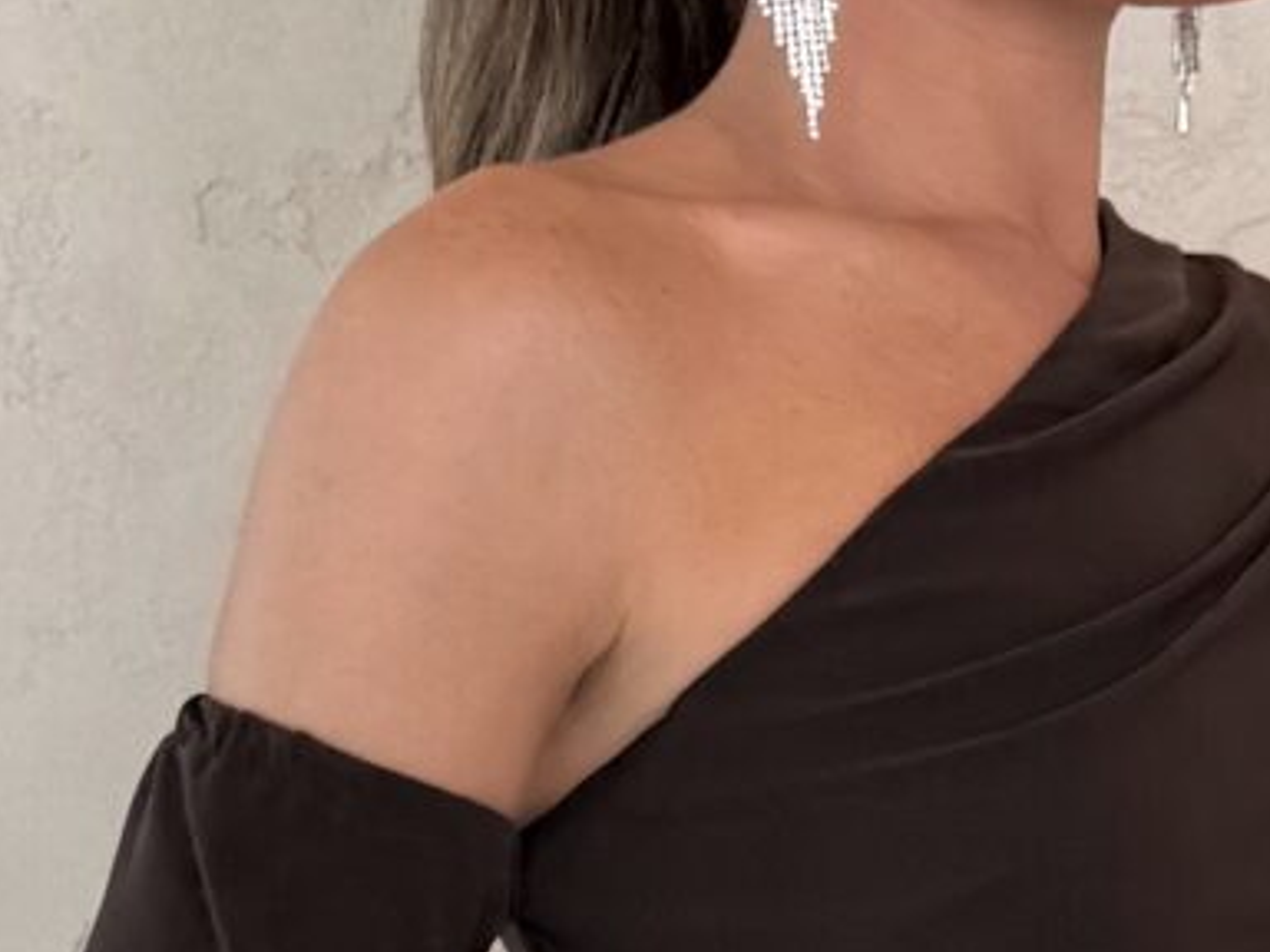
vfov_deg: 8.7
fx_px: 5870
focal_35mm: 160
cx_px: 1244
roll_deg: +2.2
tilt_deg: -7.1
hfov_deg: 12.2
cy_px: 1973
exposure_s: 1/325
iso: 80
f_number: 1.78
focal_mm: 6.76
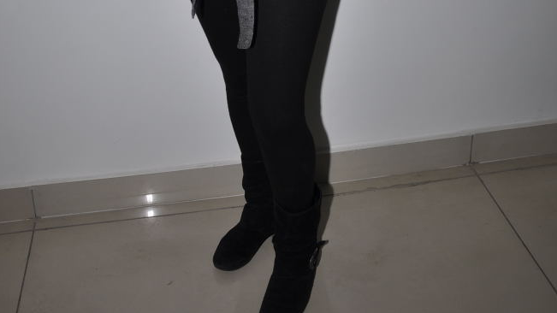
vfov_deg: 21.1
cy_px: -89
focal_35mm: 52
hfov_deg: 40.0
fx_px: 765
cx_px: 275
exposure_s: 1/160
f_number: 8
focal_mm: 21
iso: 200
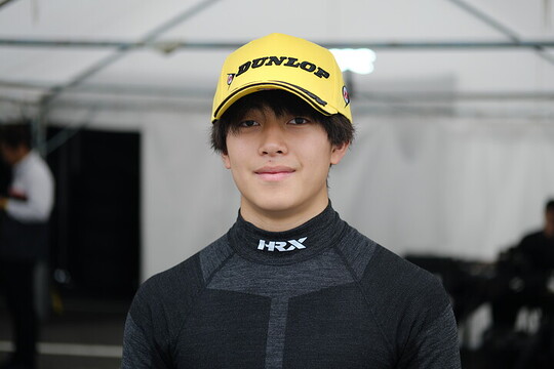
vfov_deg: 18.2
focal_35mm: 75
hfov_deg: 27.0
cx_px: 277
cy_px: 184
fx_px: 1154
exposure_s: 1/850
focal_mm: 50
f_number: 2
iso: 160
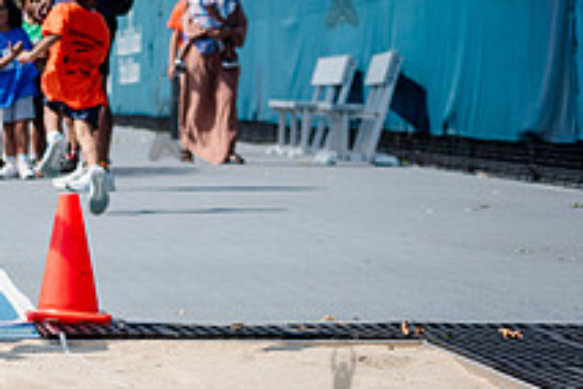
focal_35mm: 230
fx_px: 3724
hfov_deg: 8.8
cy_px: -20
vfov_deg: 6.0
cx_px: -215
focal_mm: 80
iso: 400
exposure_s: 1/2000
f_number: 5
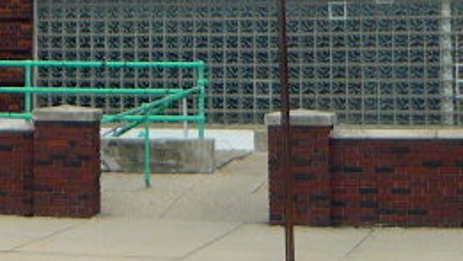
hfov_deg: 14.7
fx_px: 1732
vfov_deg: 8.1
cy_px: -304
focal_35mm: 141
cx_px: -103
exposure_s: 1/500
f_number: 2.8
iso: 100
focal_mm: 5.5
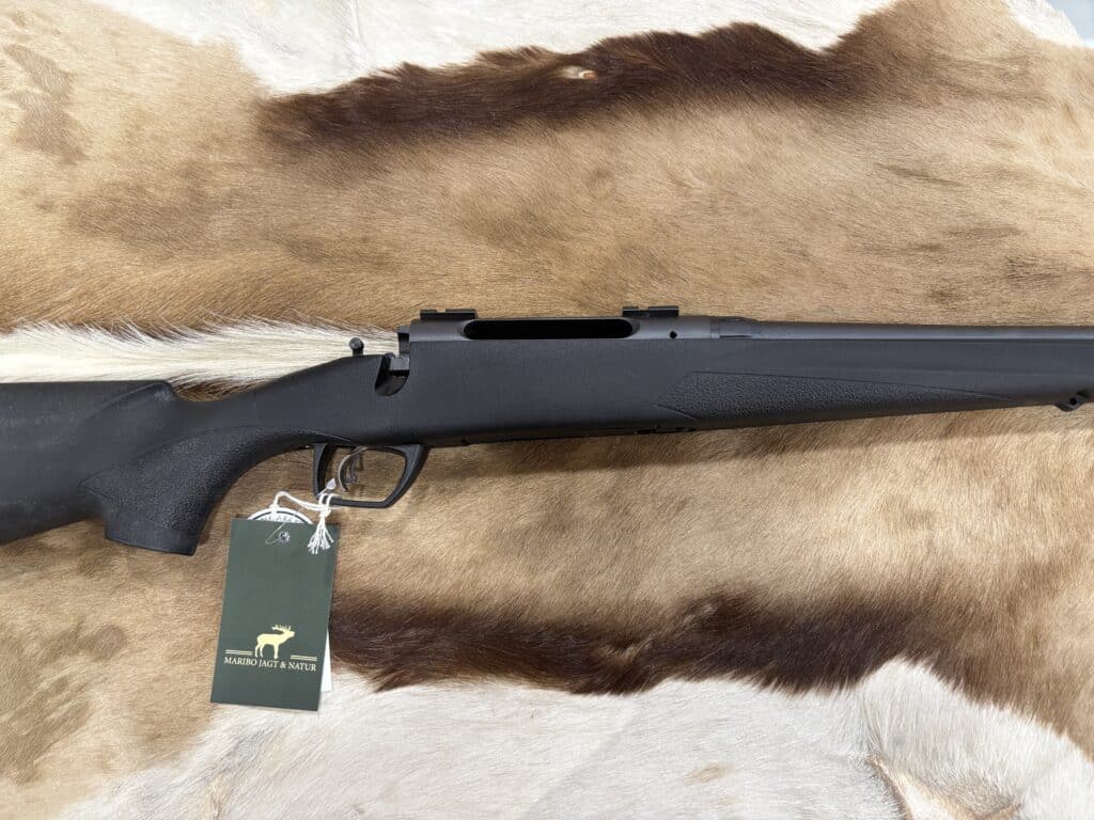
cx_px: 547
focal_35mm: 26
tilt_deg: -78.2
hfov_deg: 67.3
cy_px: 410
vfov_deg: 53.1
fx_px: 822
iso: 160
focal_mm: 5.96
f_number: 1.6
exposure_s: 1/60
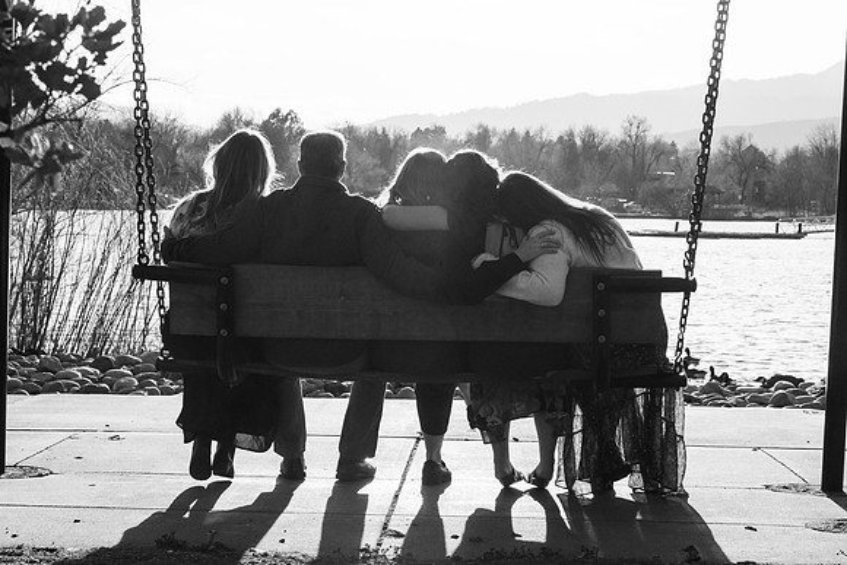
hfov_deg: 24.2
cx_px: 424
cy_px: 282
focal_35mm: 84
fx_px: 1977
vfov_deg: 16.3
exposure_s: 1/2500
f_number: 16
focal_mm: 84
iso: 1250
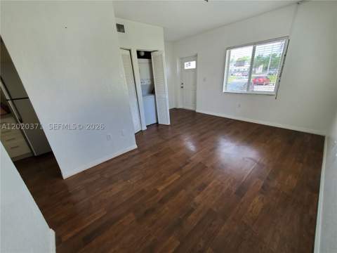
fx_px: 127
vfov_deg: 89.9
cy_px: 126
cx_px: 168
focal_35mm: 13
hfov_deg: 106.2
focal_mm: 1.8
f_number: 2.2
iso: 80
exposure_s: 1/59
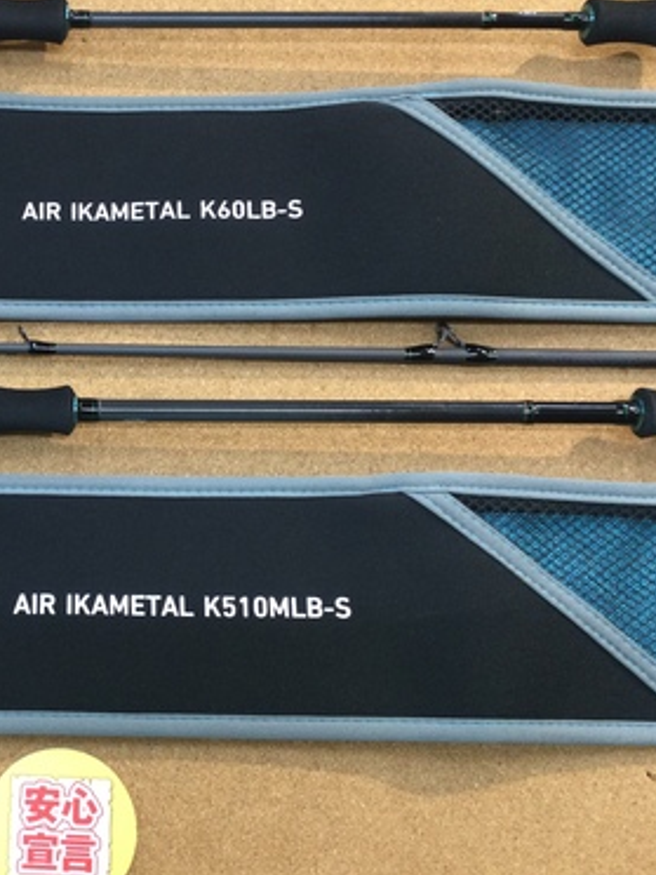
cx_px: 12
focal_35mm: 50
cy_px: 405
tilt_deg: -77.0
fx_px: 1263
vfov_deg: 38.2
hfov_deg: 27.6
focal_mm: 3.3
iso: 80
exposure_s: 1/30
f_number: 2.4
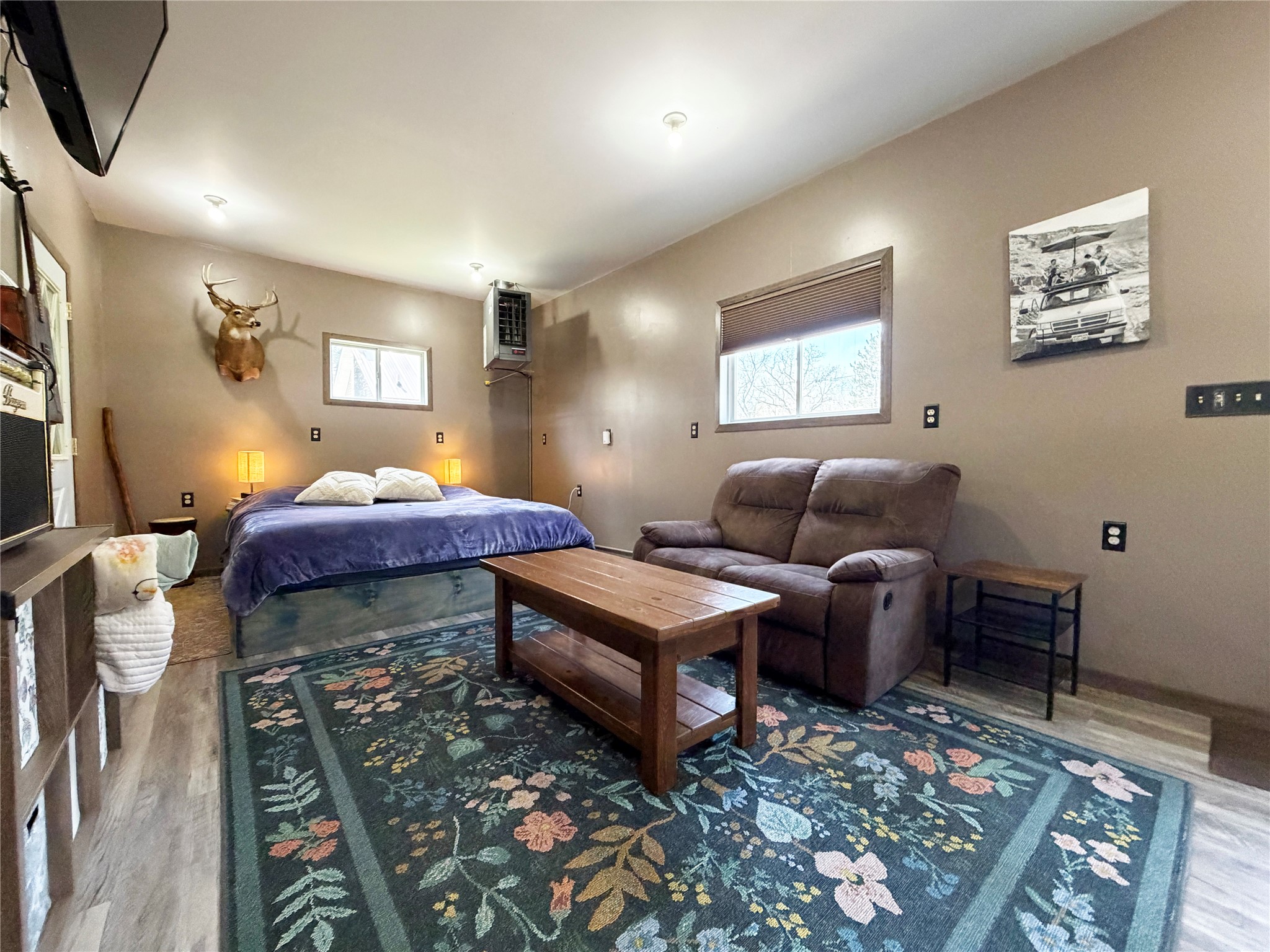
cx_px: 635
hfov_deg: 102.1
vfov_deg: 85.7
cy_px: 476
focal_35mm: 14
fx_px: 514
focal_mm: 2.22
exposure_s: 1/60
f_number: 2.2
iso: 500
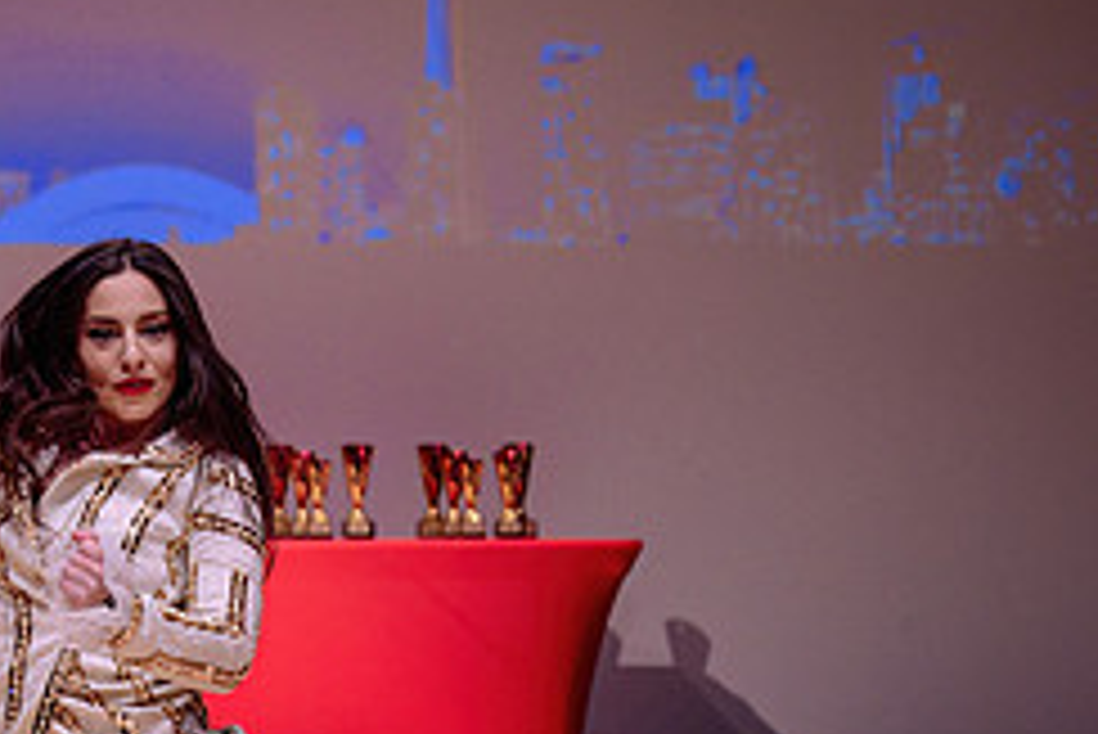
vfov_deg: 7.4
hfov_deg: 10.9
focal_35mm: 186
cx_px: -37
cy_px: 730
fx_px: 5676
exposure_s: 1/400
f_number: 2.8
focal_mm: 70
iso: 1600
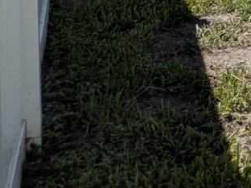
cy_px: -204
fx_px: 928
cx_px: 535
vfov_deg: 10.5
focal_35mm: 128
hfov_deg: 12.9
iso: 51
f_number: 1.89
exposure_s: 1/3086
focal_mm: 5.43
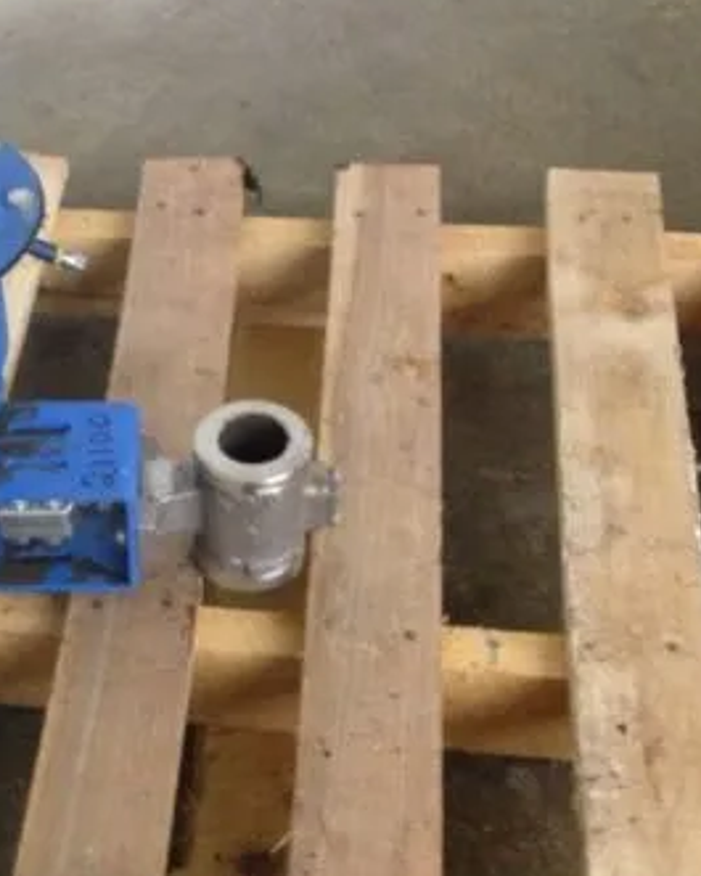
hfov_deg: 22.6
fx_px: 1711
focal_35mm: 66
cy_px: 598
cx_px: 71
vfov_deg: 28.5
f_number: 2.4
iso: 320
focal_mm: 4.28
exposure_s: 1/20
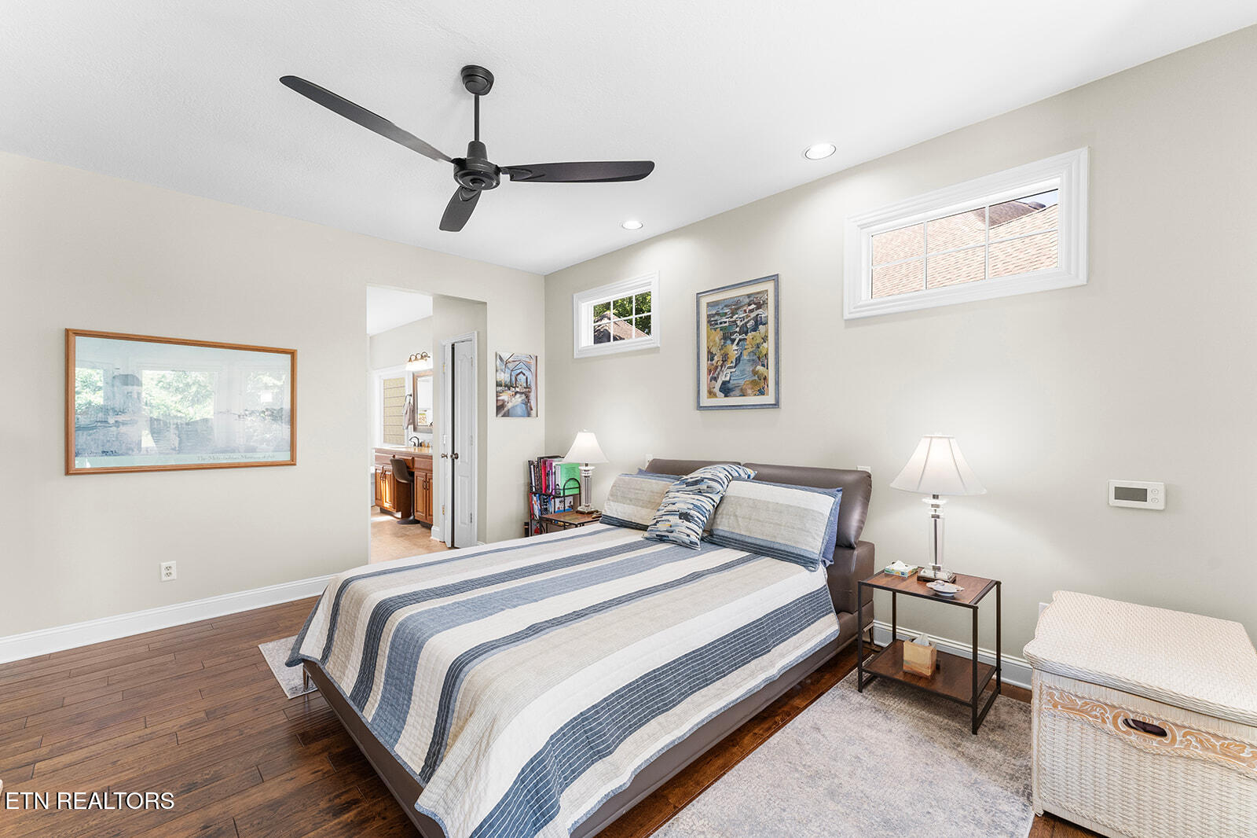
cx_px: 628
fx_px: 489
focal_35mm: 14
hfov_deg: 104.3
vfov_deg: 81.2
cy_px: 419
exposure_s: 1/5
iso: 800
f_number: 8
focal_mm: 14
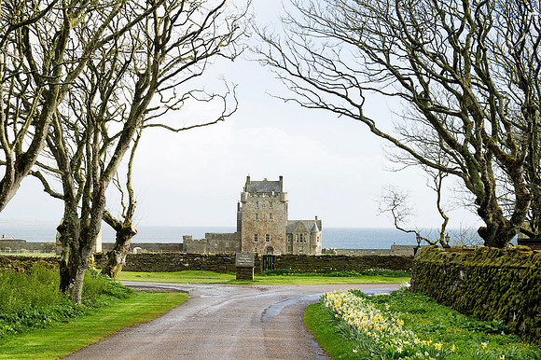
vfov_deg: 23.4
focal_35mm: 58
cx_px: 227
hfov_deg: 34.6
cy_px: 216
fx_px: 867
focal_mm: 48
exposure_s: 1/125
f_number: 16
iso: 400
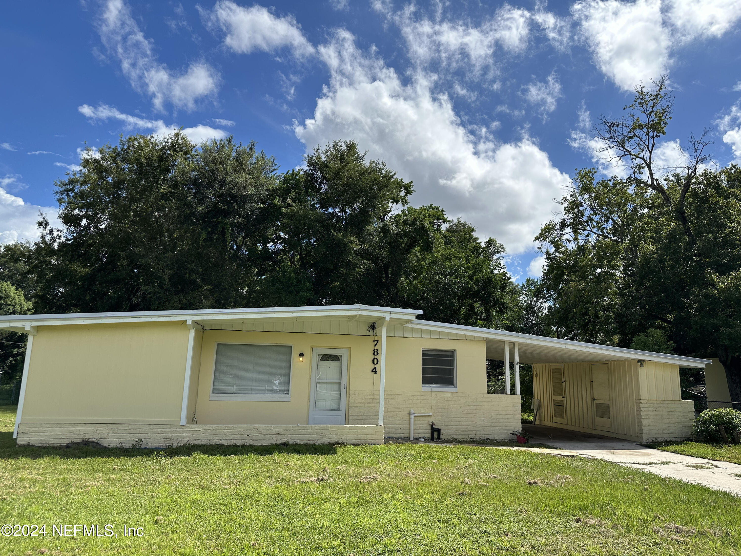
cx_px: 370
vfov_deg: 56.8
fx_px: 514
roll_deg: -1.8
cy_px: 278
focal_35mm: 24
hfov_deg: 71.6
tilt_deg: +11.6
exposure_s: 1/5848
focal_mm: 6.86
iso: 80
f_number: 1.78
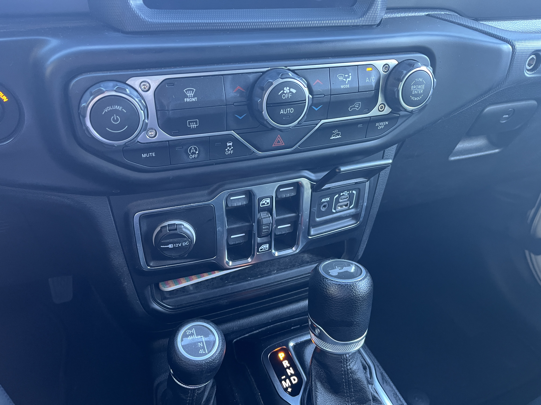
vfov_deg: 53.1
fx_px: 406
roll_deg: -3.0
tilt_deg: -35.5
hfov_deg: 67.3
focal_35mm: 26
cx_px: 270
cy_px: 202
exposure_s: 1/60
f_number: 1.6
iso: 320
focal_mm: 5.1
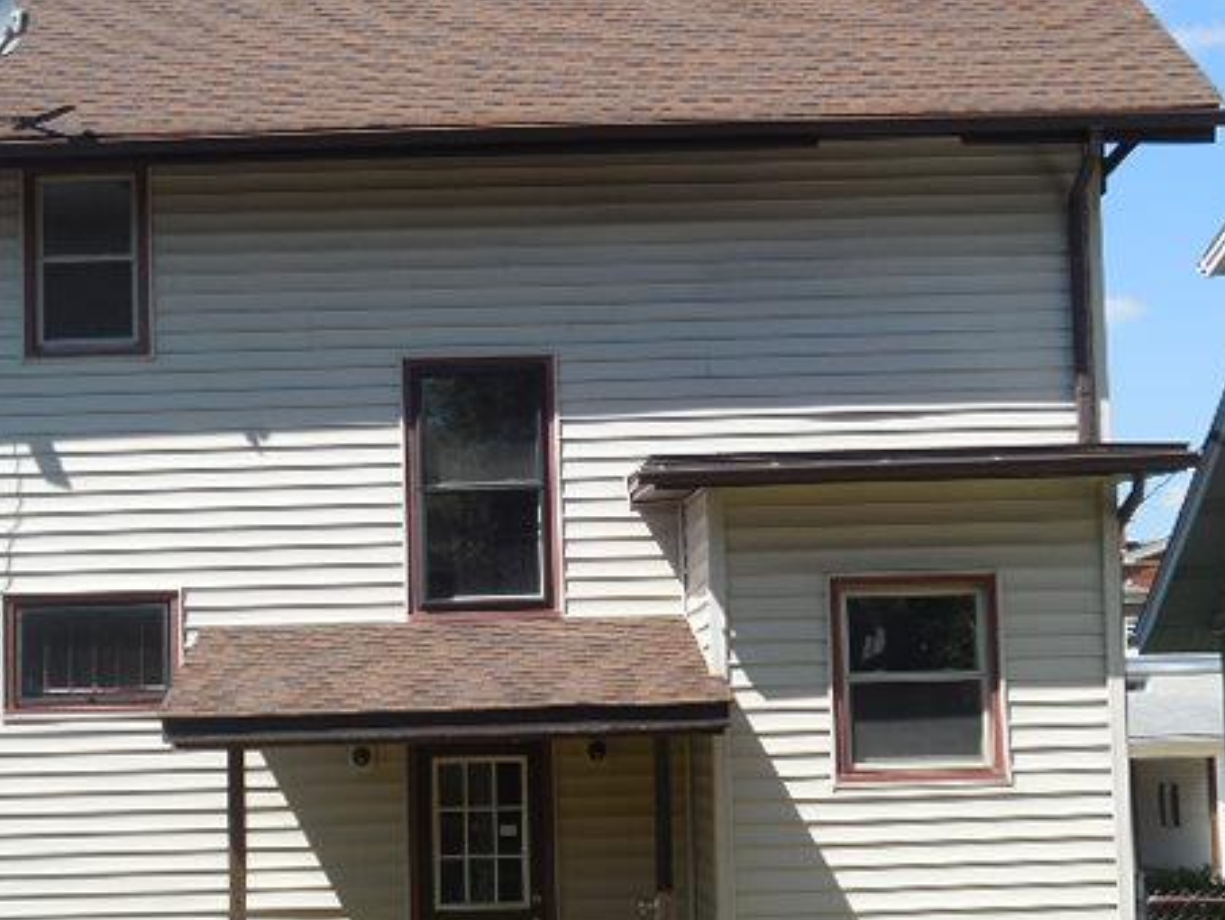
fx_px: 2549
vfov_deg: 20.4
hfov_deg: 27.0
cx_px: 476
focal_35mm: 72
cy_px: 495
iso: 125
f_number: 4.9
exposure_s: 1/400
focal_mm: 9.1
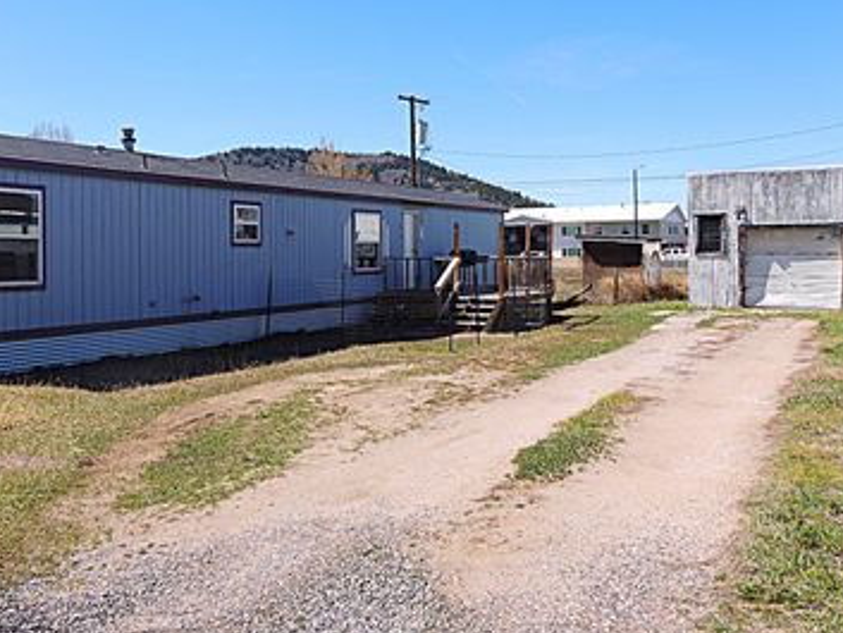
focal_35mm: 34
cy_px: 254
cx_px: 320
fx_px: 828
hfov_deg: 53.4
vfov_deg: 41.6
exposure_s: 1/1250
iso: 100
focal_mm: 4.3
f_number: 3
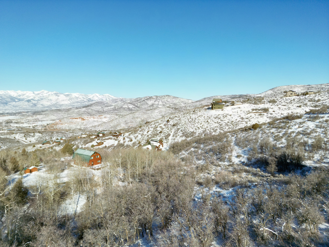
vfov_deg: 56.8
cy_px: 124
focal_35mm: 24
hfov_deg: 71.6
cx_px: 164
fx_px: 228
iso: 140
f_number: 1.7
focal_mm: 6.72
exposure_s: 1/3200
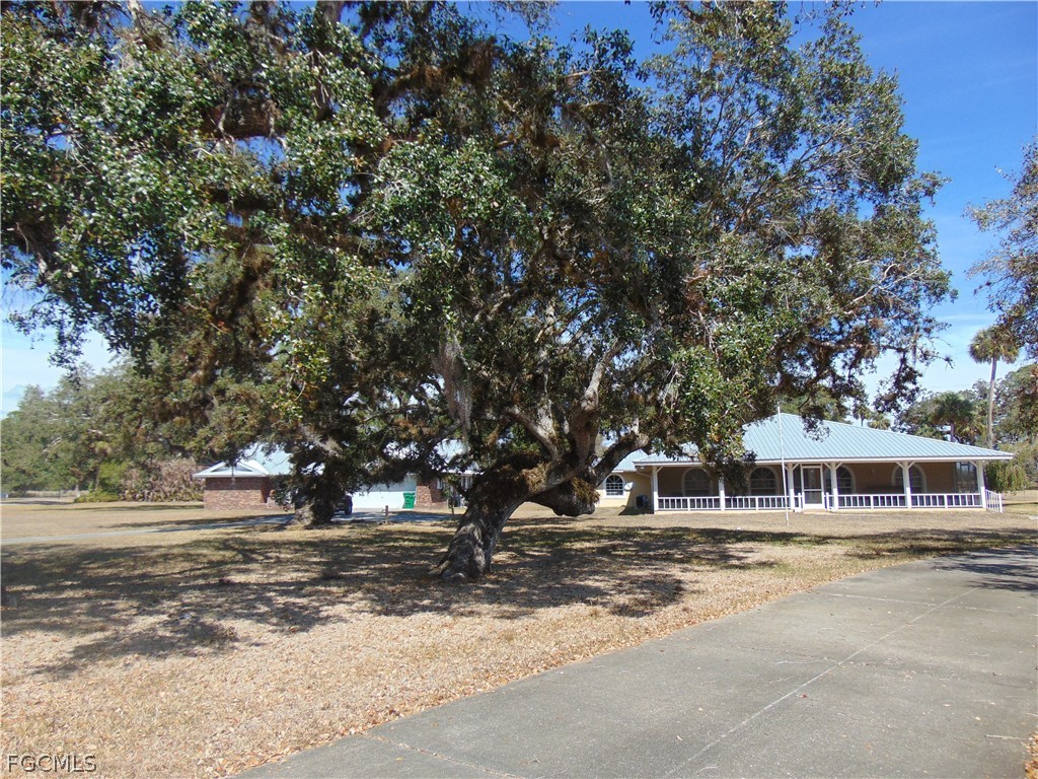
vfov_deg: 54.9
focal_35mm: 25
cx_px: 519
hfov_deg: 69.4
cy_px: 390
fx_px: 750
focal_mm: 4.5
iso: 80
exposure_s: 1/1000
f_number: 3
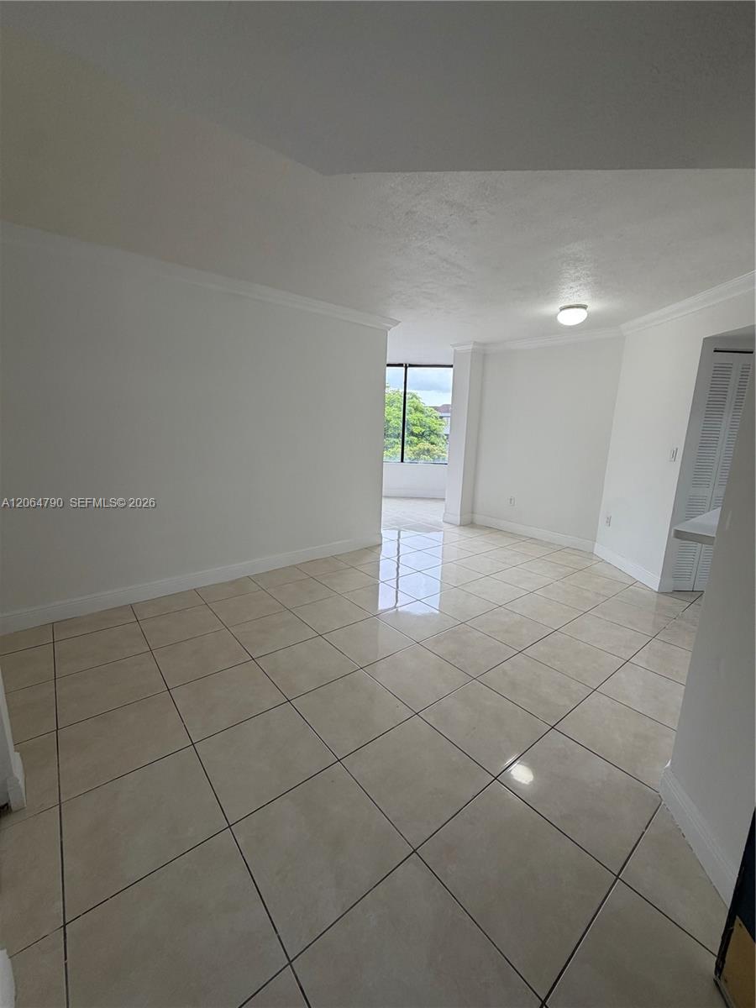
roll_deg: -1.7
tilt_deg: -11.3
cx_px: 378
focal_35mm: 14
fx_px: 408
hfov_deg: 85.7
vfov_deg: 102.1
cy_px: 504
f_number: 2.2
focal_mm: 2.22
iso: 125
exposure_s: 1/120
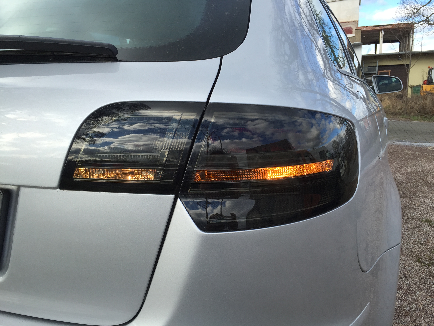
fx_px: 364
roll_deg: +1.4
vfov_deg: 48.2
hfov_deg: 61.7
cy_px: 163
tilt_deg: -10.8
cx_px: 217
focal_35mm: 29
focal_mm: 4.15
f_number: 2.2
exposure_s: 1/608
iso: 32
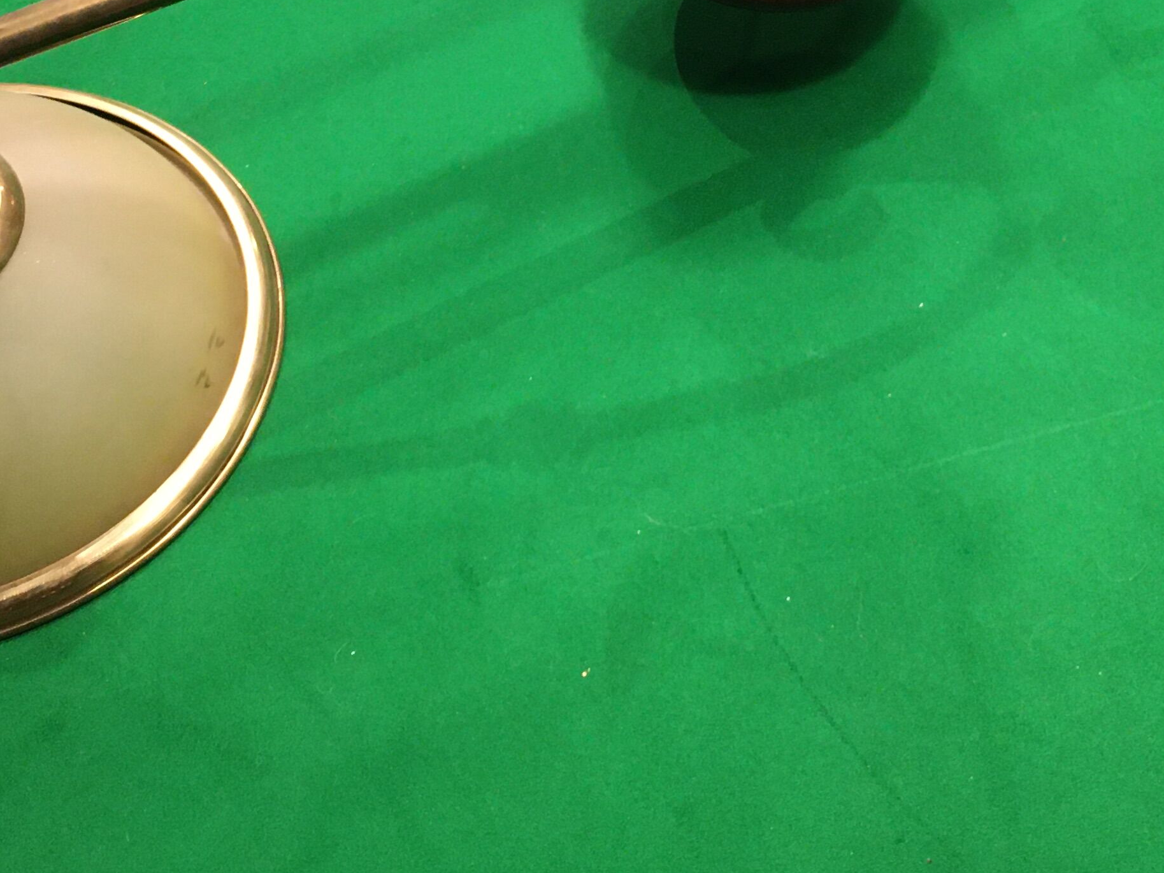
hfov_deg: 30.3
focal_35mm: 64
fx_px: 2152
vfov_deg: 22.3
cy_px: 77
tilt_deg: -49.1
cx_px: 631
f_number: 2.2
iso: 160
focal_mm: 4.15
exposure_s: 1/33
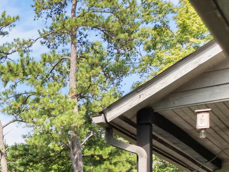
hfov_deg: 19.3
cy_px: 273
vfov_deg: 15.5
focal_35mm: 86
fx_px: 569
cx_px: -133
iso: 120
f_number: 2.8
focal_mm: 12.29
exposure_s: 1/40
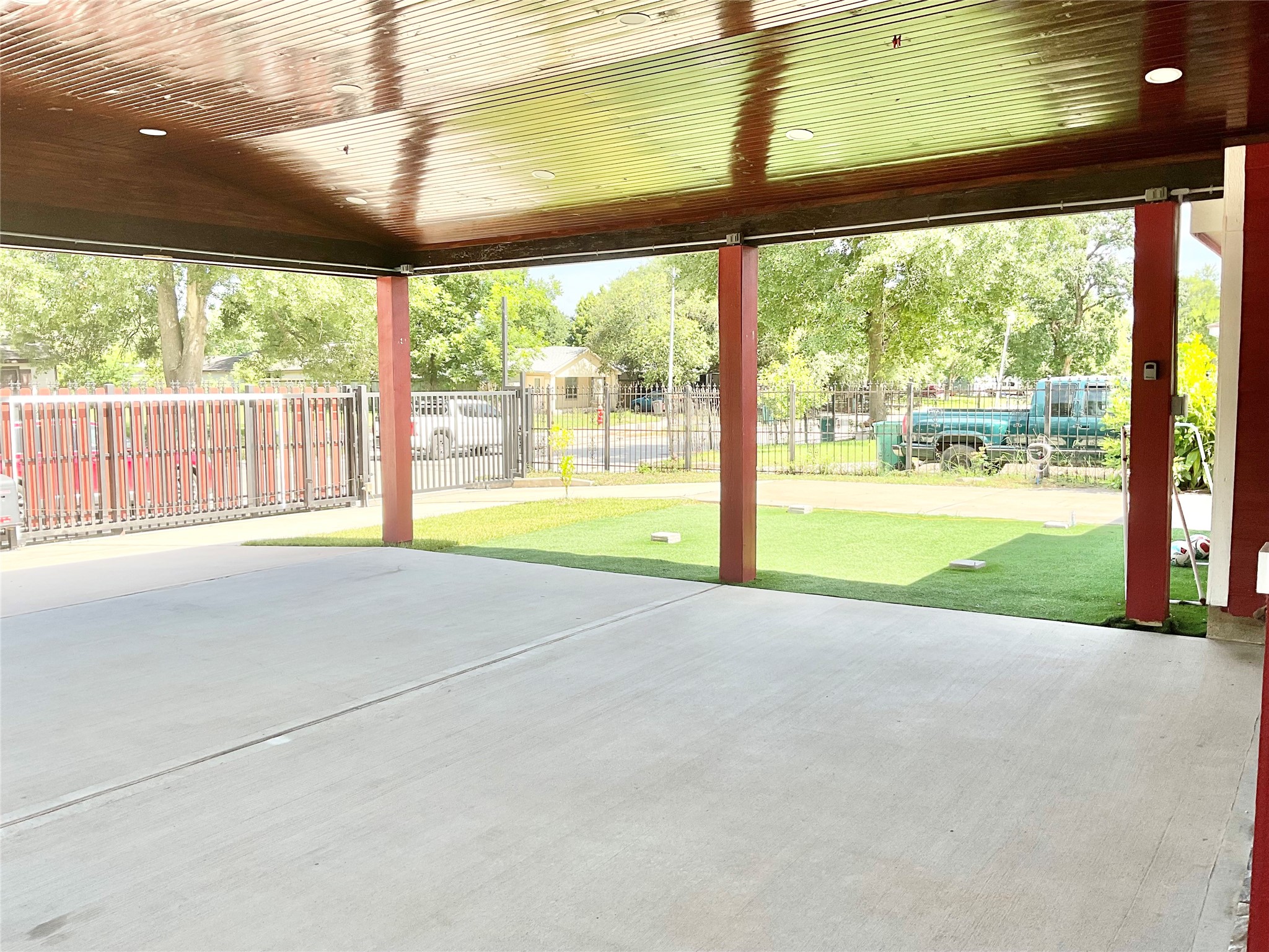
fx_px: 1063
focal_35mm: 29
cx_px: 634
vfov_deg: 48.2
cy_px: 476
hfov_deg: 61.7
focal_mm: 3
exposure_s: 1/491
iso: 16
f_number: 1.8
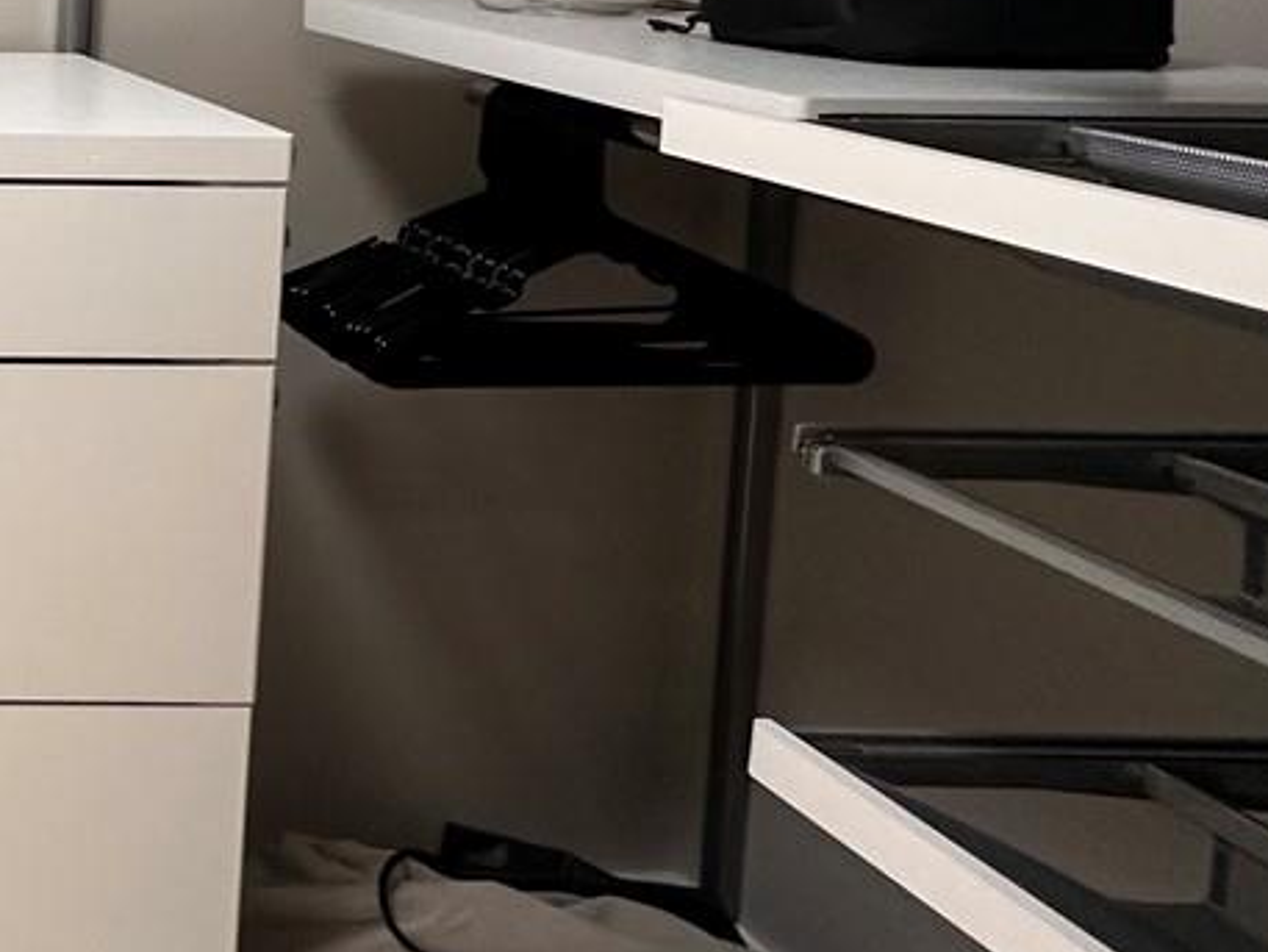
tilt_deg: -5.3
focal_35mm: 49
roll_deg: -0.3
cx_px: -558
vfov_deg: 27.8
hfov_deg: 28.2
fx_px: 1795
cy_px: -22
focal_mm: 2.22
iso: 160
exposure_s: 1/60
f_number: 2.2
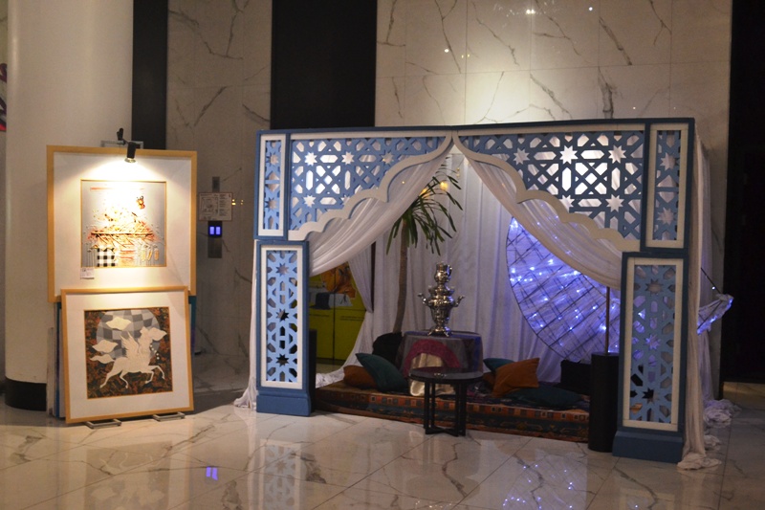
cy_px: 255
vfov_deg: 34.2
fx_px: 829
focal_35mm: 39
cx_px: 382
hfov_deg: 49.6
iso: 1600
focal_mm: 26
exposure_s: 1/30
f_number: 6.3
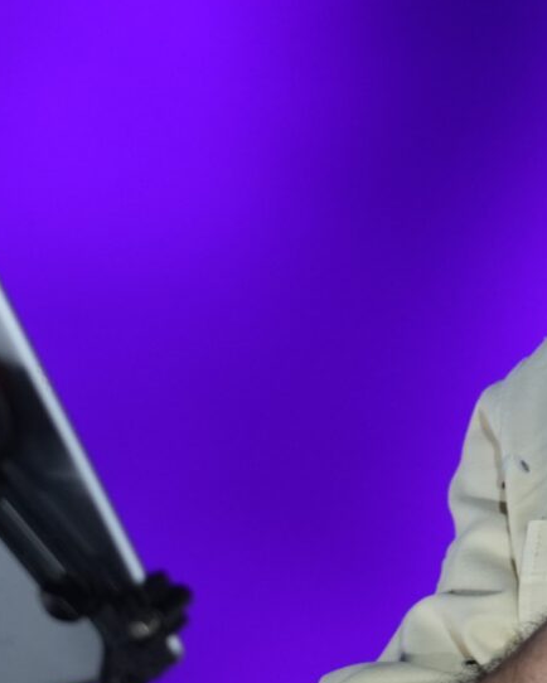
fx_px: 12512
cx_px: 734
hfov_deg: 2.5
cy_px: 336
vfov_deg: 3.1
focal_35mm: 619
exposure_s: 1/320
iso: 1000
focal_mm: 139.6
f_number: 2.8
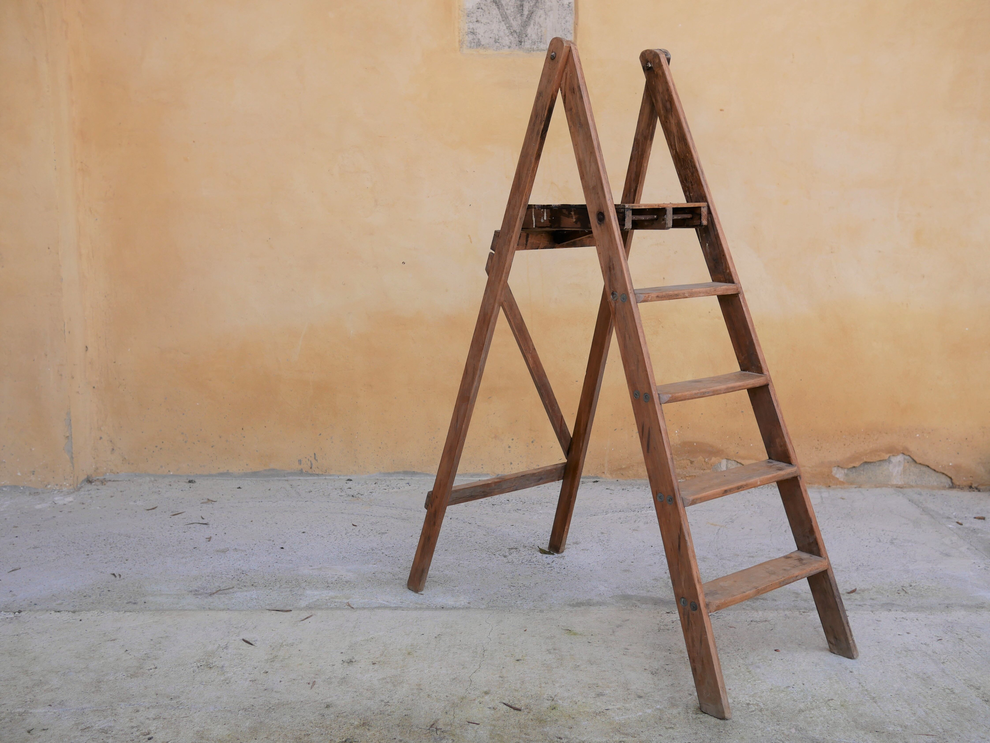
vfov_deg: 36.0
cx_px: 495
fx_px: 1144
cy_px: 372
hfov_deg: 46.8
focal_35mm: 40
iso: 200
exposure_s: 1/320
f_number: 3.2
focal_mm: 20
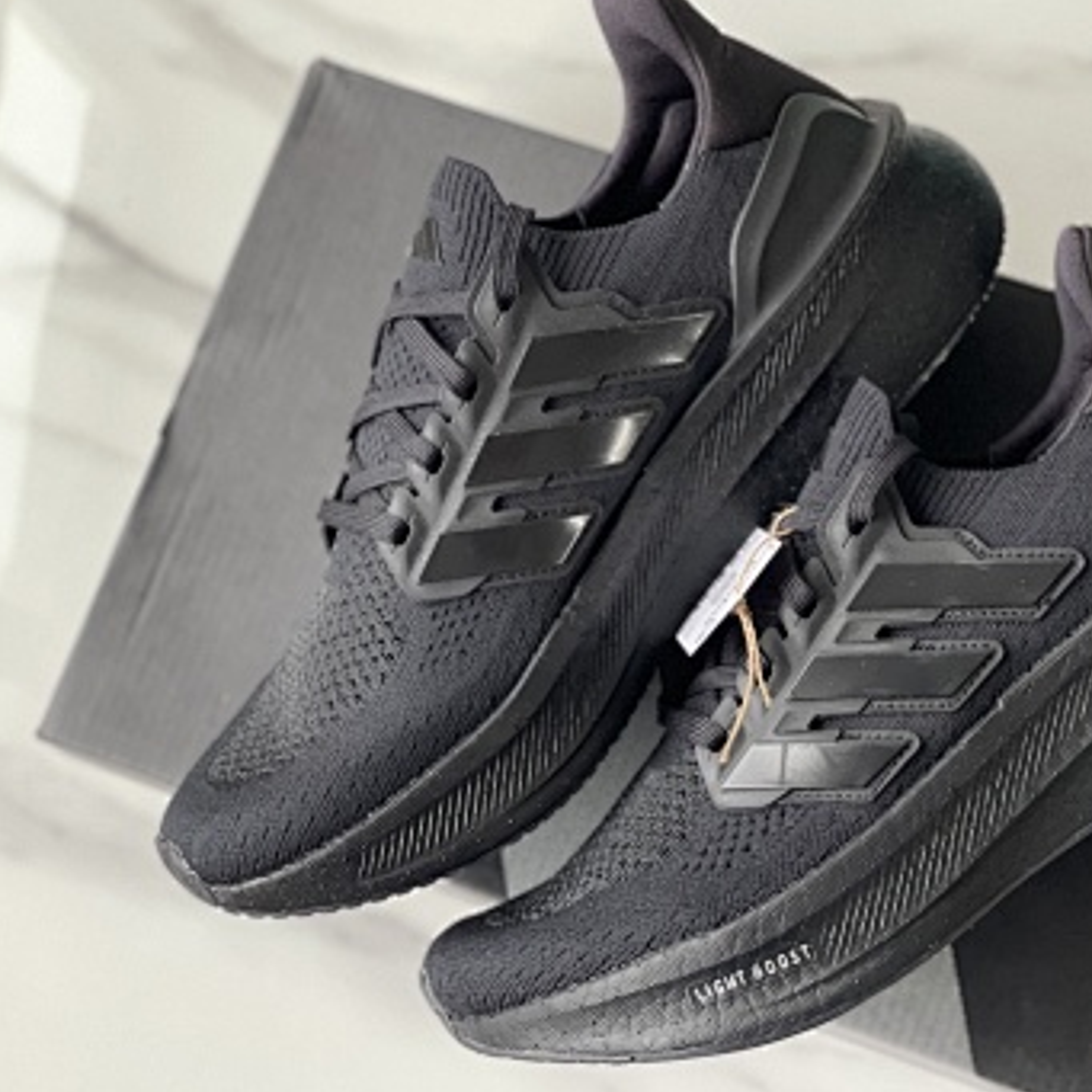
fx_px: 2962
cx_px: 762
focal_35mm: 83
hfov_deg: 20.8
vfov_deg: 20.9
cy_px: 520
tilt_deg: -75.7
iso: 250
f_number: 2.2
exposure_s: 1/40
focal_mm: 7.5
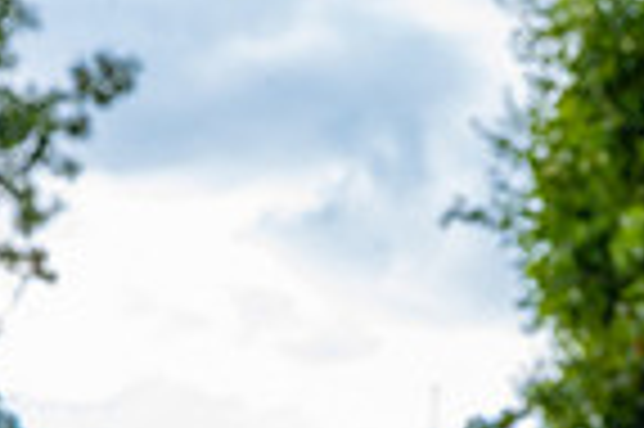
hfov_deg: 9.0
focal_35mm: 227
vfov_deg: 5.9
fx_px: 4056
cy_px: 865
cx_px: 779
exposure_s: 1/60
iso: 320
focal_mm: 56
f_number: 14
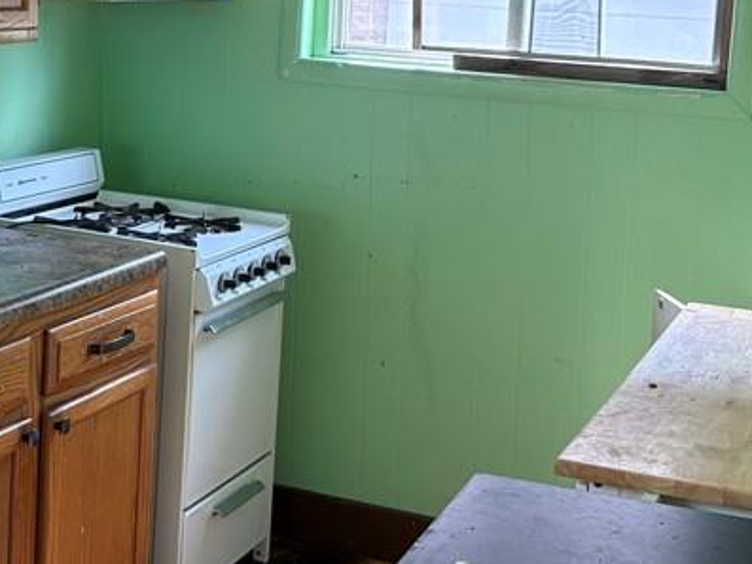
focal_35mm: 67
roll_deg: -2.7
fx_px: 1456
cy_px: 129
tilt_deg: -6.6
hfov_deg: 28.8
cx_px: 278
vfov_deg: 21.7
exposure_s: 1/84
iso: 125
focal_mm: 5.96
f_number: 1.6
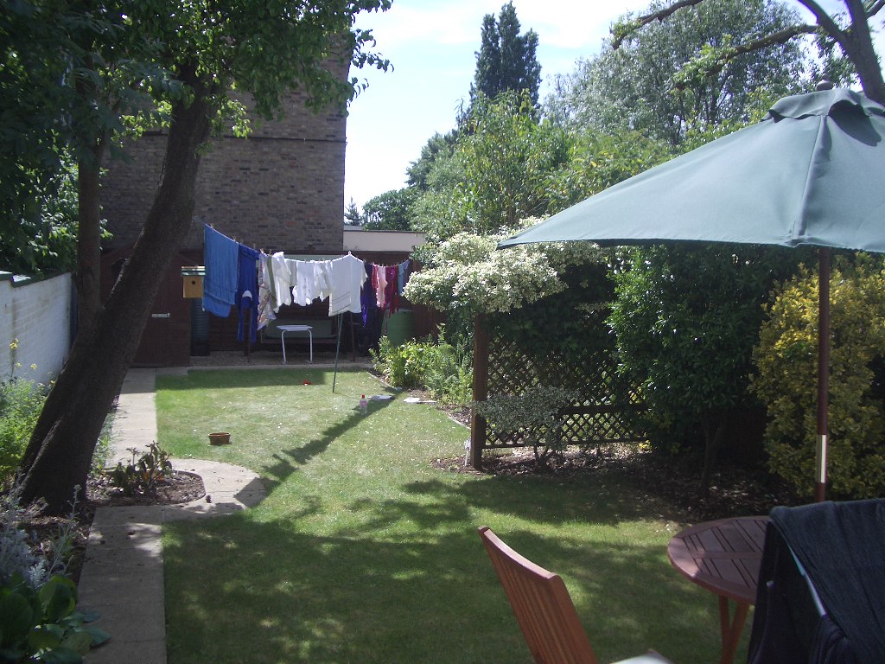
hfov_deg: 52.6
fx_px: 895
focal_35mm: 35
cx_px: 442
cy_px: 332
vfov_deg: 40.7
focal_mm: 5.8
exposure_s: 1/800
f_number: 2.6
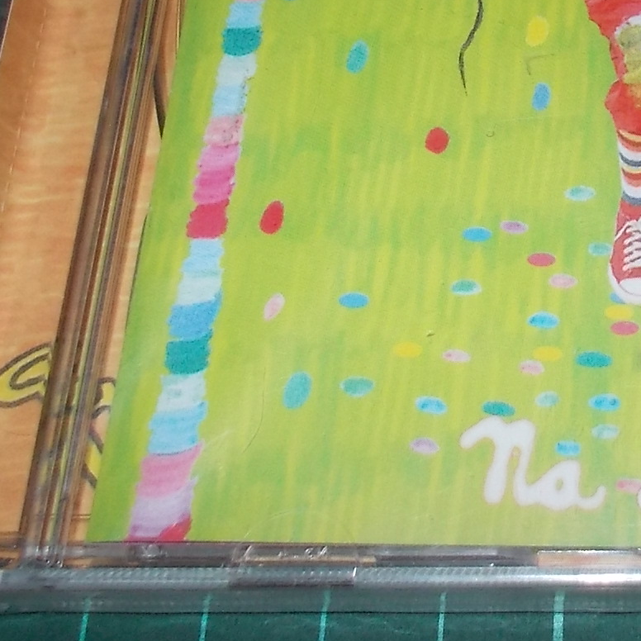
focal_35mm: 75
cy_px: 54
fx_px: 1571
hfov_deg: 21.7
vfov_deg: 22.5
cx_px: 727
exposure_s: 1/30
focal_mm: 4.1
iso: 200
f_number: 3.3
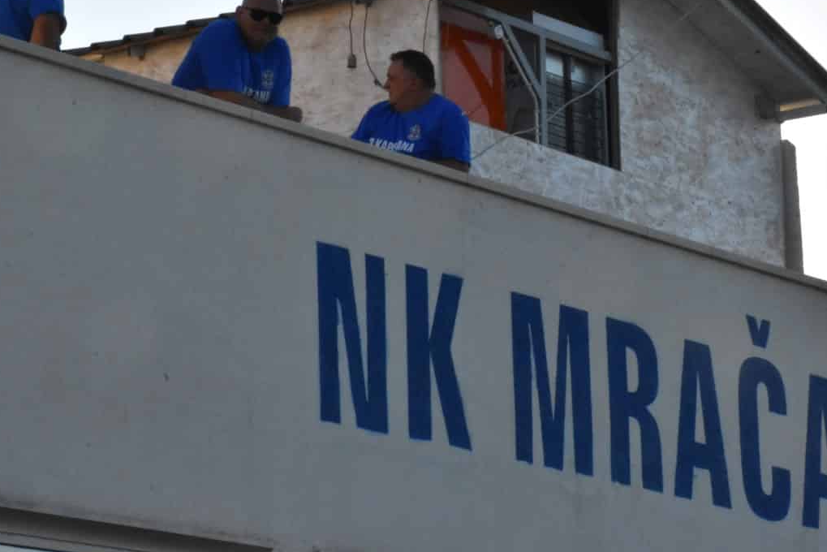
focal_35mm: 179
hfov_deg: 11.5
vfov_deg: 7.7
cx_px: 541
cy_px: 179
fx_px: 4108
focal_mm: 75
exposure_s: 1/250
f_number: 32
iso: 3200
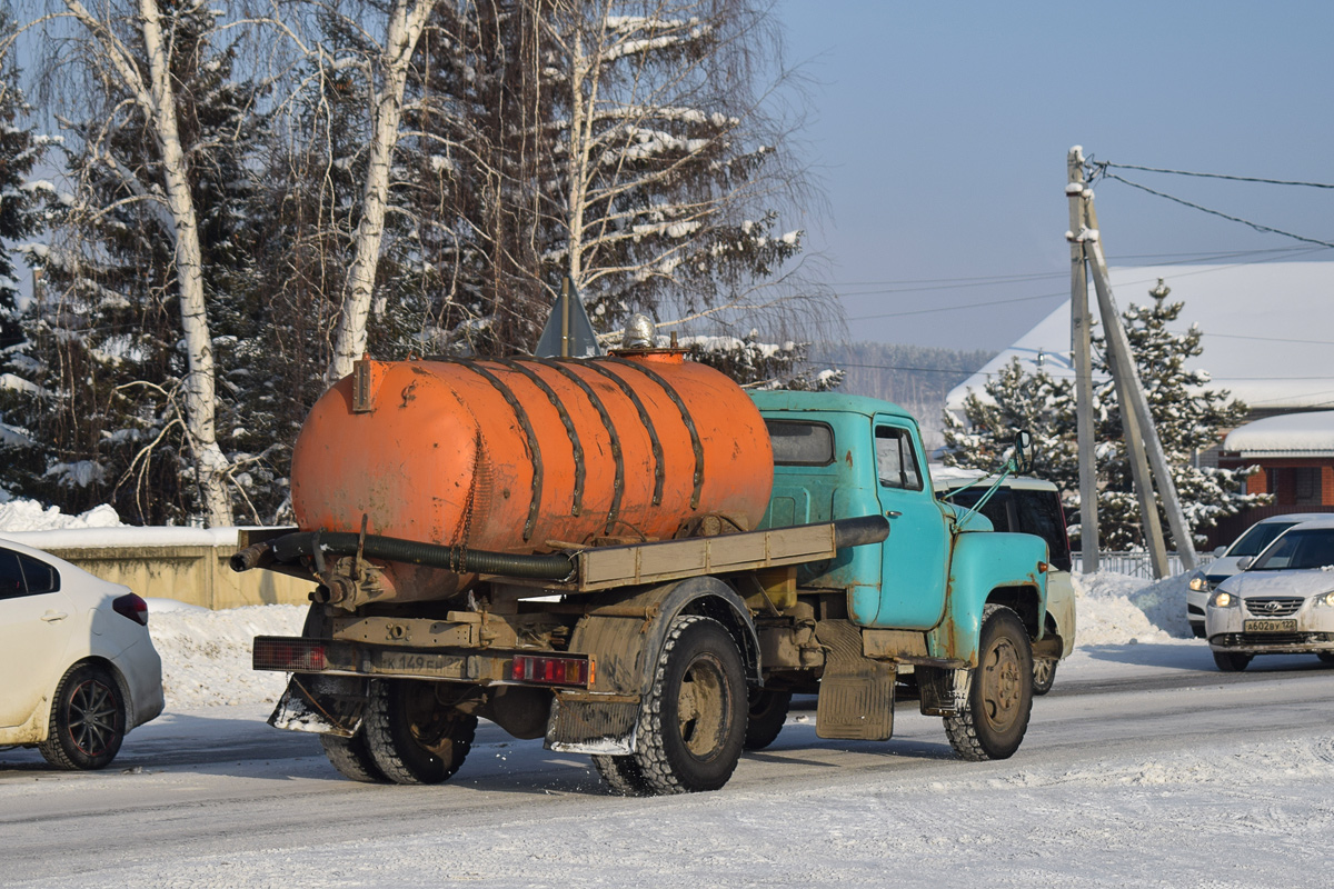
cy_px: 444
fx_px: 3057
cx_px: 667
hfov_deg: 24.6
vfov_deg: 16.6
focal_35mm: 82
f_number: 6.3
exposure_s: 1/800
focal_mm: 55
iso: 100
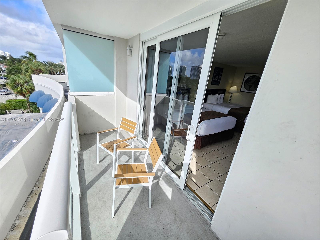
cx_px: 160
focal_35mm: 13
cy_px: 120
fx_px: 120
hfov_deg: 106.2
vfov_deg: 89.9
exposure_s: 1/258
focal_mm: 1.74
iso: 32
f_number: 2.2
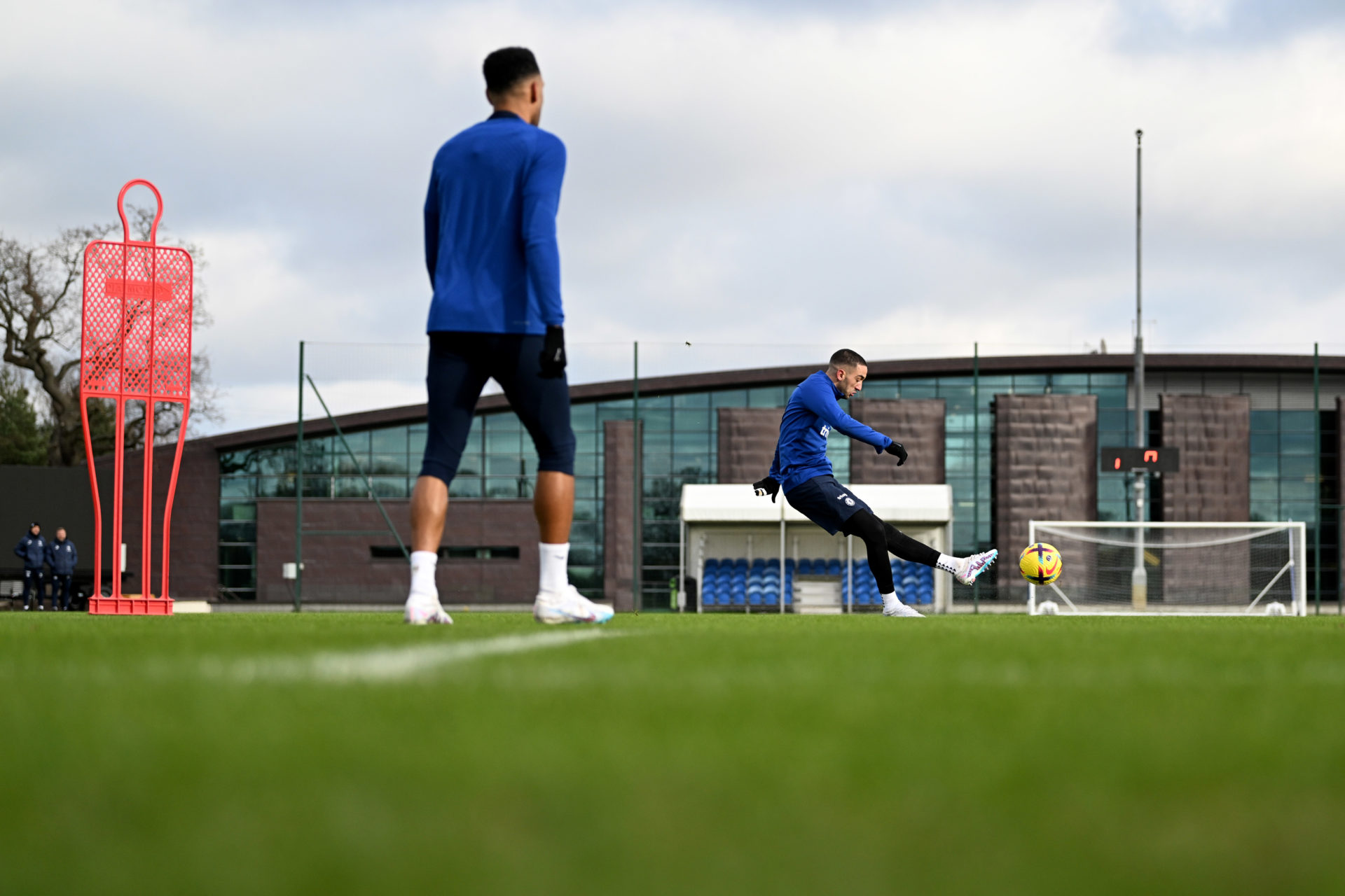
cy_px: 448
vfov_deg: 14.9
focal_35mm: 92
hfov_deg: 22.1
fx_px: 3437
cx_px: 672
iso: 500
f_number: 2.8
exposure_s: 1/3200
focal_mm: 92
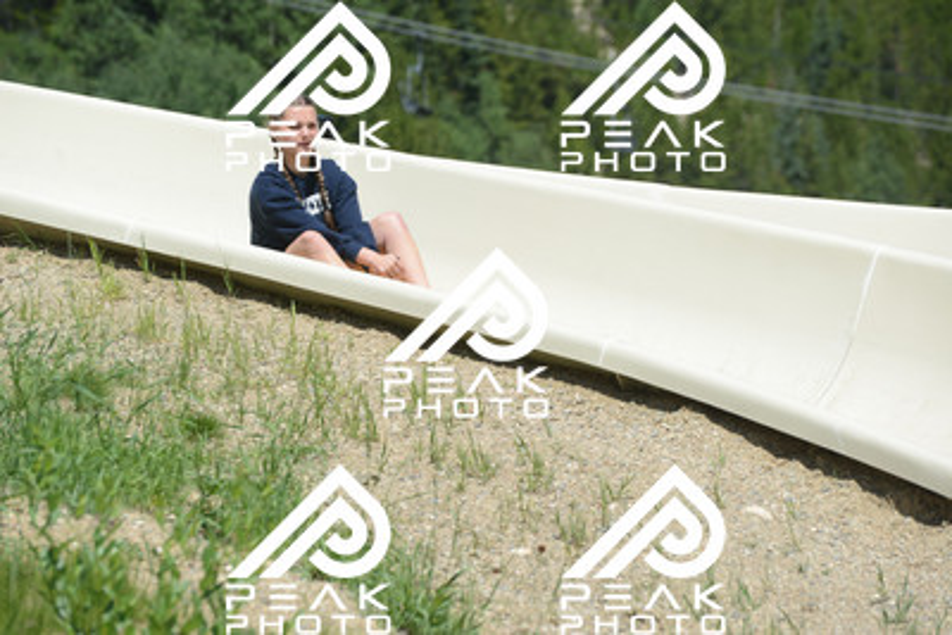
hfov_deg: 10.5
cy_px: 318
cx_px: 476
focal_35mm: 195
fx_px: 5158
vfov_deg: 7.0
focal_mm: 195
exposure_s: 1/640
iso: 200
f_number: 6.3
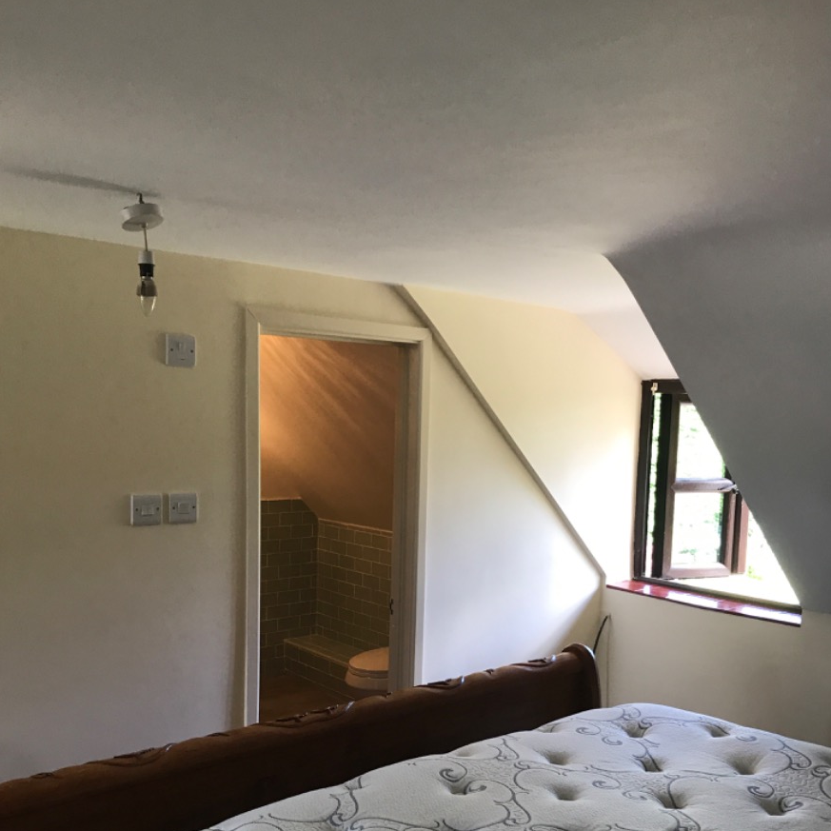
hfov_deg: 48.4
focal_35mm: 34
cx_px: 426
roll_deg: -1.9
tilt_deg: -5.6
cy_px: 531
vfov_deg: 47.9
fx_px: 923
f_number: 1.8
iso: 32
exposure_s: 1/33
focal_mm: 3.99
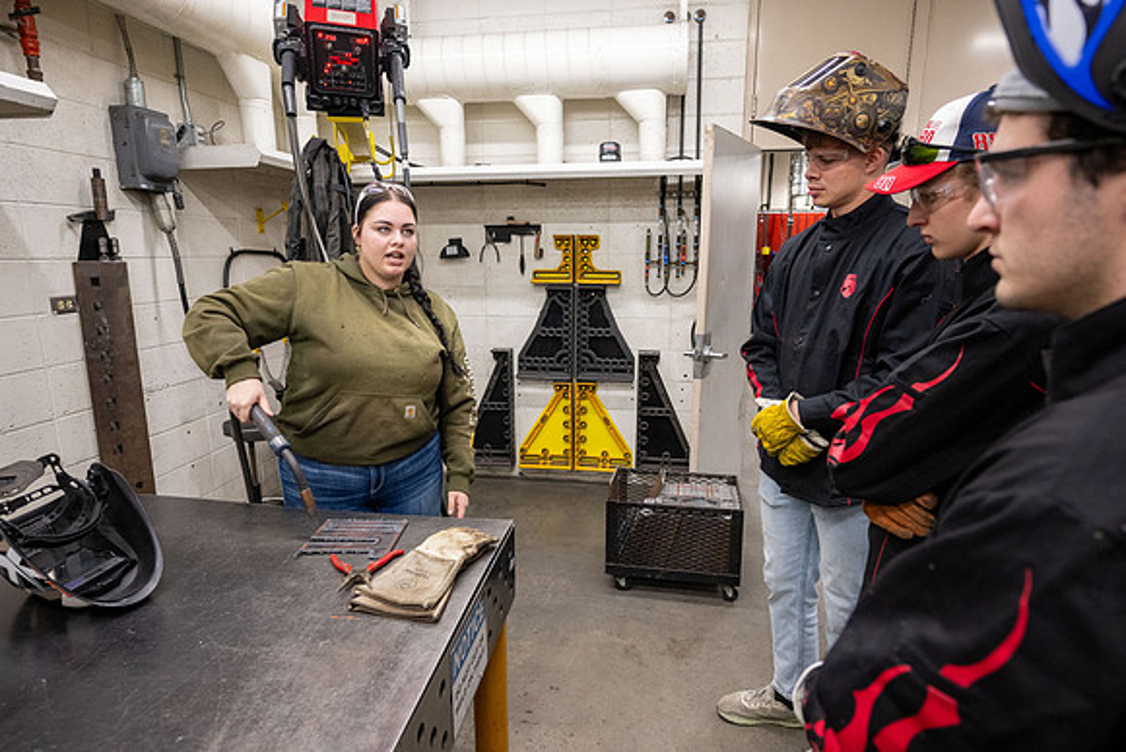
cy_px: 376
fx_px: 610
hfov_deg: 85.4
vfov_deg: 63.2
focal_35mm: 20
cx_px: 563
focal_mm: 19.5
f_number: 4
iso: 2000
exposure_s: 1/200
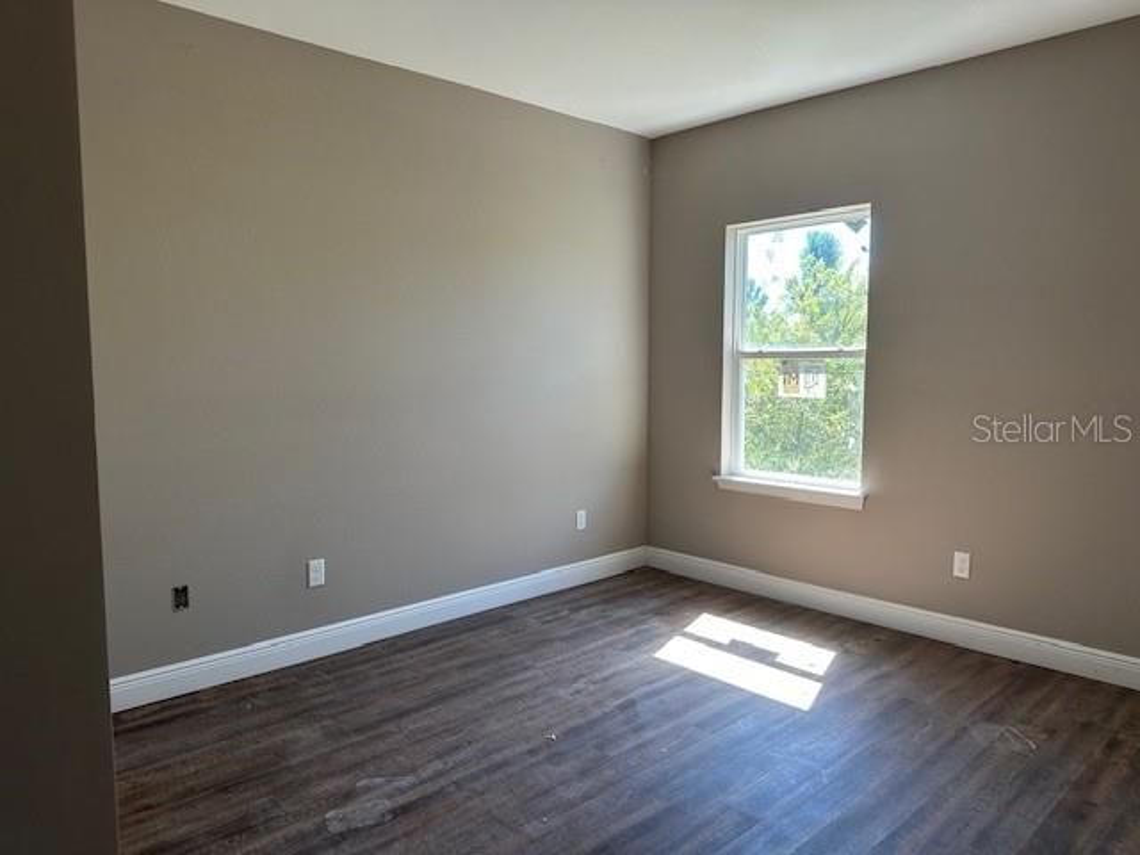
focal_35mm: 24
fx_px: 790
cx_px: 570
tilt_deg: -4.3
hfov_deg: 71.6
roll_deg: -0.1
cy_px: 428
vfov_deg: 56.8
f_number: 1.78
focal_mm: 6.86
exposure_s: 1/165
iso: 80
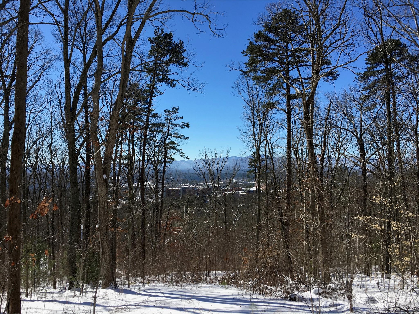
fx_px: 351
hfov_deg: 61.7
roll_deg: -0.5
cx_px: 210
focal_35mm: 29
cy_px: 157
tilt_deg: +2.7
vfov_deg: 48.2
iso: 25
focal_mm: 4.15
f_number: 2.2
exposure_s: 1/1709
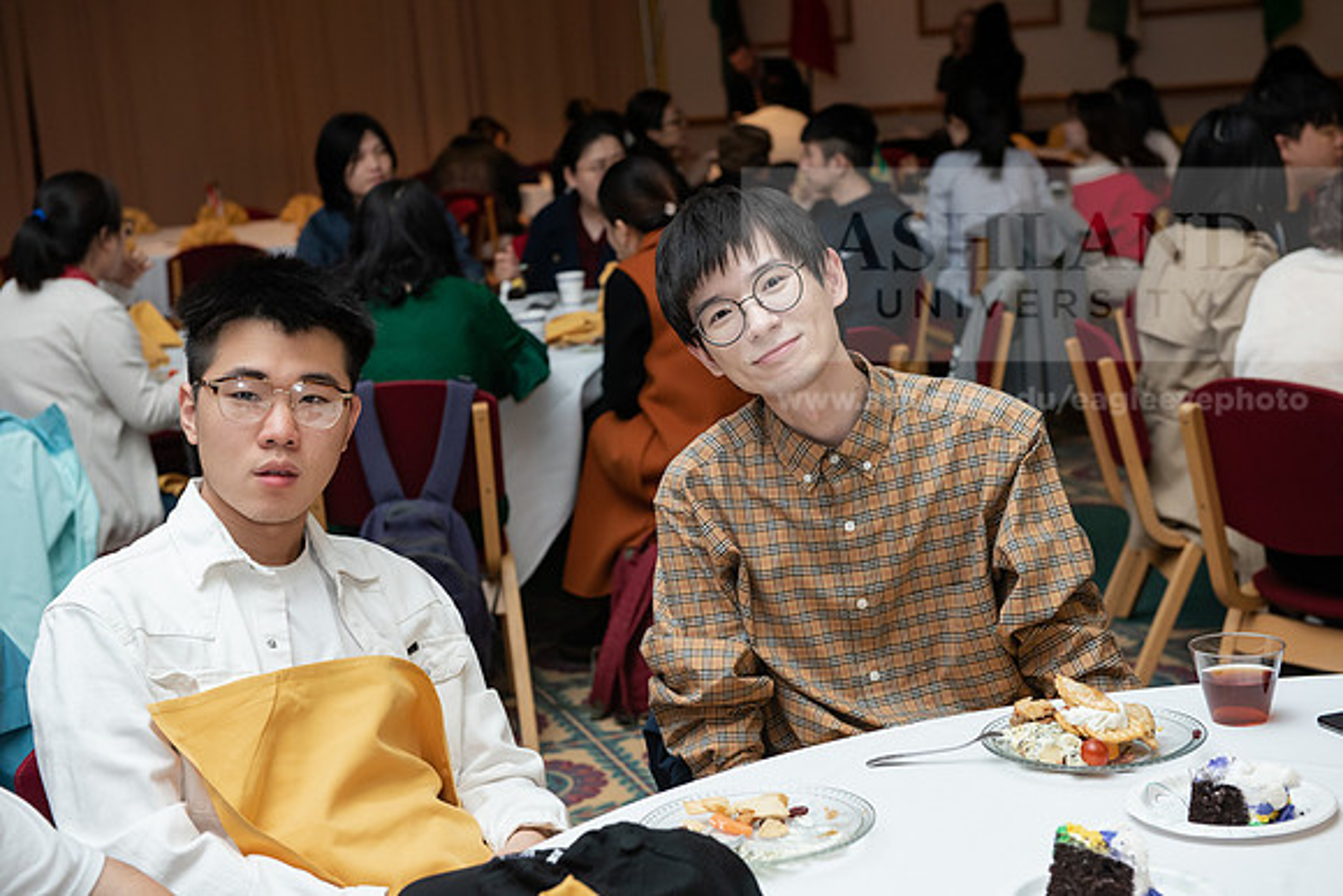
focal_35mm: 60
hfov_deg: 33.4
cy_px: 448
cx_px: 672
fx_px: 2239
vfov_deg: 22.6
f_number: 5.6
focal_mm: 60
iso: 2000
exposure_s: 1/160
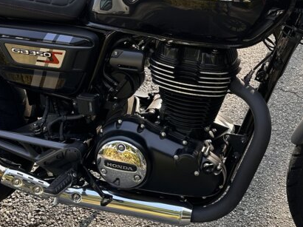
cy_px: 93
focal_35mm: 60
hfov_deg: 32.1
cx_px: 183
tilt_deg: -37.3
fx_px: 525
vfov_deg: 24.4
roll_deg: +0.2
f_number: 1.78
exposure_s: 1/366
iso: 80
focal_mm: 6.86
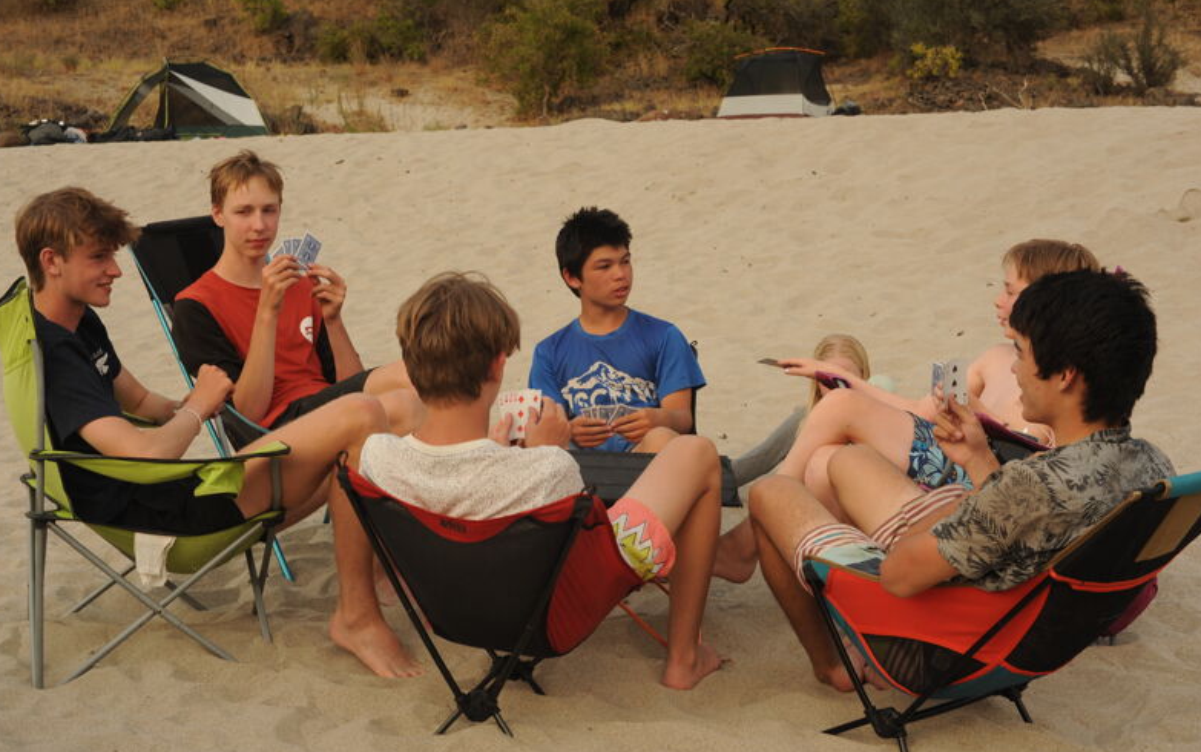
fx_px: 1703
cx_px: 594
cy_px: 391
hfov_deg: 38.9
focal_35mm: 52
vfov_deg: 24.9
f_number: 11
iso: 320
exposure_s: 1/100
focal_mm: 50
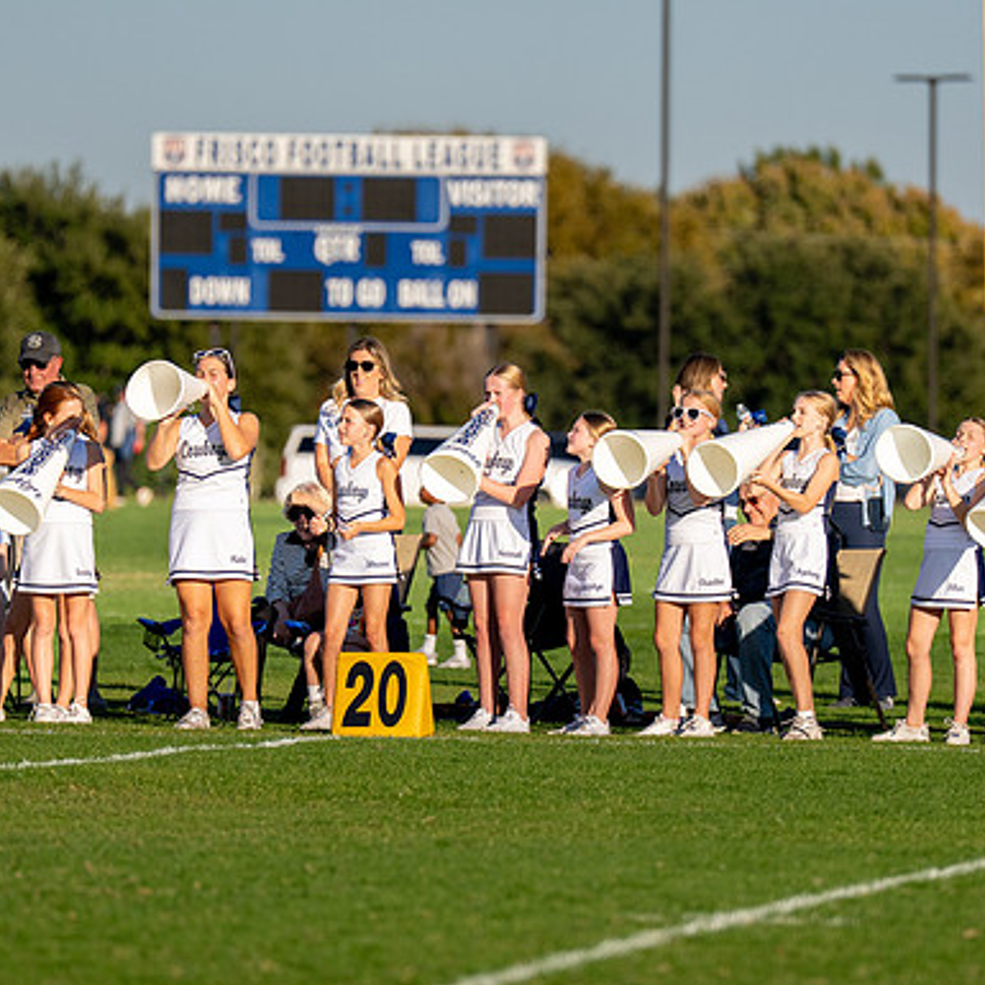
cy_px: 542
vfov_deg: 4.3
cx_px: 570
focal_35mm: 403
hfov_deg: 4.3
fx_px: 12974
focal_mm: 200
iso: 200
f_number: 2.8
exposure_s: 1/4000
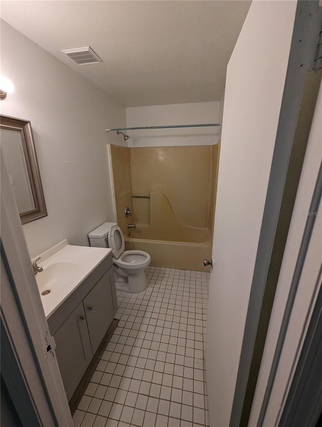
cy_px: 214
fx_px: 161
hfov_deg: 90.0
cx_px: 161
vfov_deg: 106.1
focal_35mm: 13
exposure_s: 1/177
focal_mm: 1.95
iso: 218
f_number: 2.2
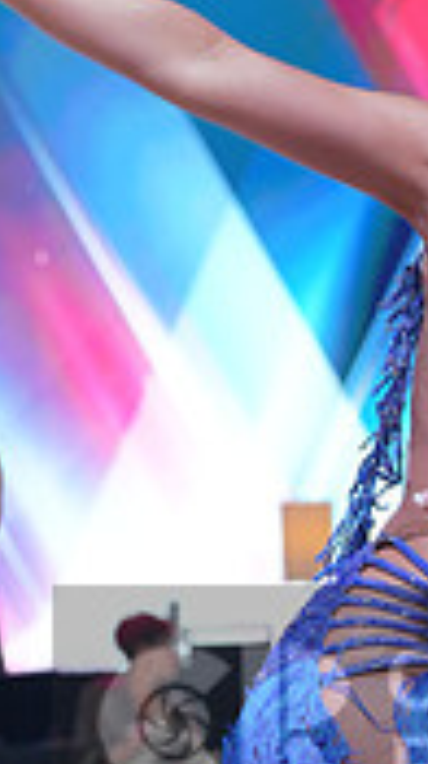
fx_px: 4919
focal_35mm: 243
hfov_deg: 4.9
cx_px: 657
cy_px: 733
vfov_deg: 8.8
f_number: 4.5
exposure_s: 1/400
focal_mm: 70
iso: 800
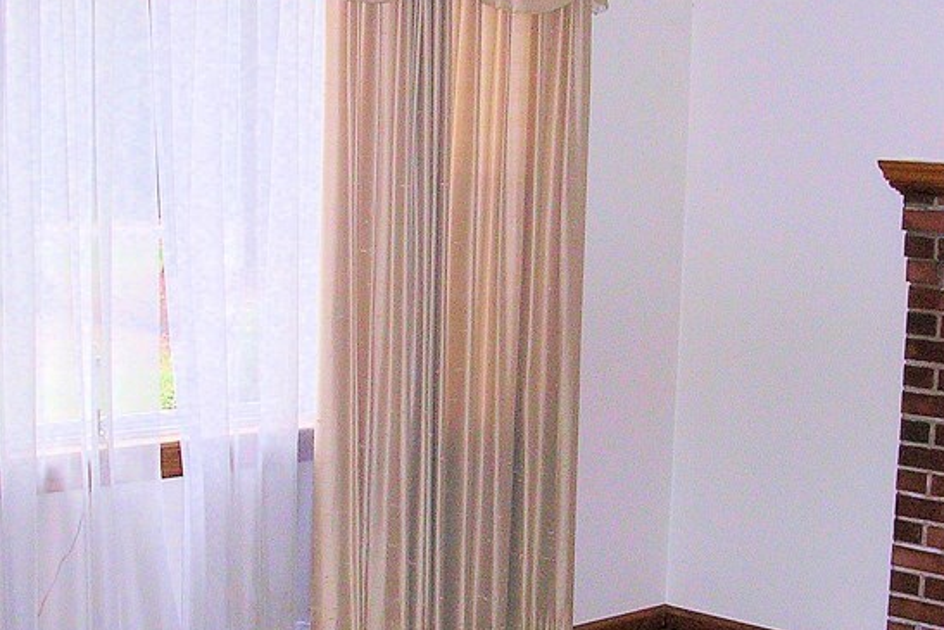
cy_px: 395
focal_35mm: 74
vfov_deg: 18.4
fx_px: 1941
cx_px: 495
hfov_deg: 27.3
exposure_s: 1/60.1
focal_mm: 5.8
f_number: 2.8
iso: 69
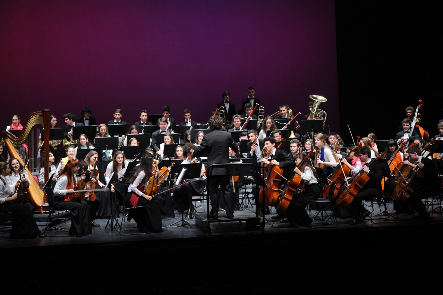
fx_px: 1045
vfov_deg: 16.1
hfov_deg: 23.9
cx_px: 222
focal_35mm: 85
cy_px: 148
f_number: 6.3
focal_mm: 85
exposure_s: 1/80
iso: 2000
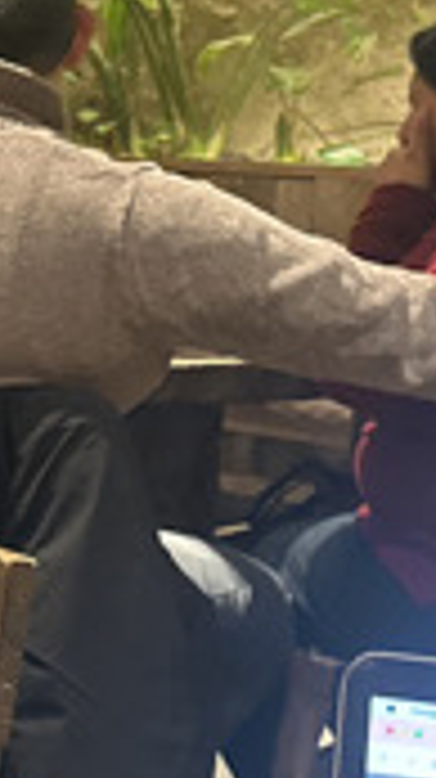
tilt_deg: -5.4
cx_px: -737
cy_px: 263
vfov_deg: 20.1
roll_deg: +0.0
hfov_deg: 9.6
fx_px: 2184
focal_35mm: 106
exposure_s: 1/50
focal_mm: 6.86
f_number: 1.78
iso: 1000
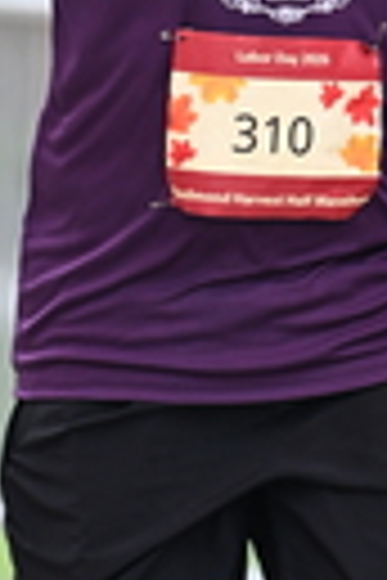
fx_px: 13721
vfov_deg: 2.4
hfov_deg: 1.6
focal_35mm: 851
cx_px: 169
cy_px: -135
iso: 640
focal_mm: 200
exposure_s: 1/1600
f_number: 2.8
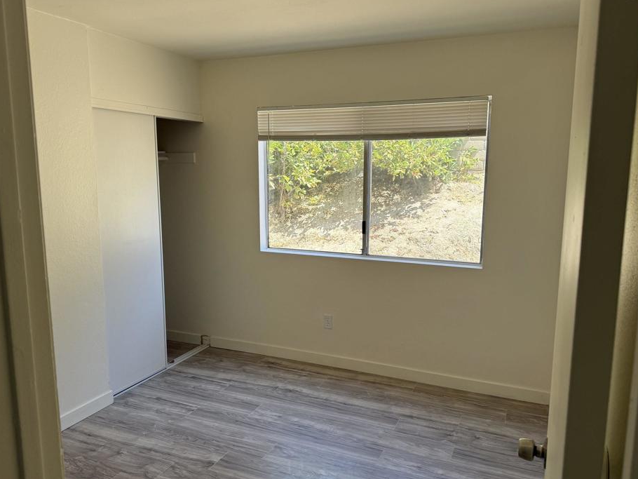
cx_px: 323
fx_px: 498
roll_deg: -0.3
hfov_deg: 65.3
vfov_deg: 51.4
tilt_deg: -9.1
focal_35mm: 27
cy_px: 240
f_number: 1.78
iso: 100
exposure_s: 1/627
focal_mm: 6.76
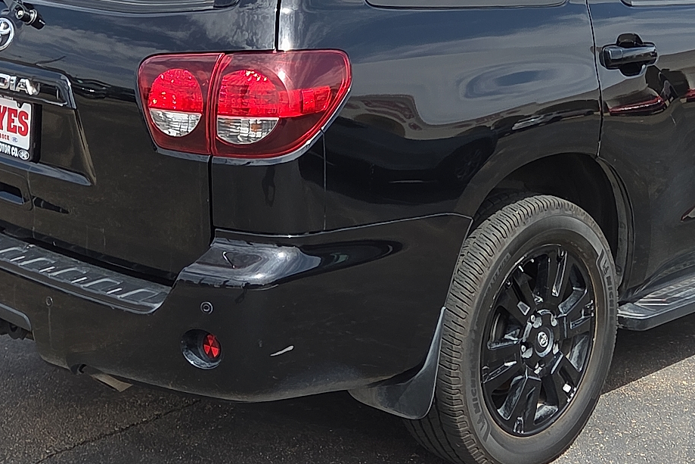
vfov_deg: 20.1
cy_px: 105
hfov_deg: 30.0
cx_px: 427
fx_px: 1294
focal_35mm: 67
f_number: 1.8
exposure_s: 1/3333
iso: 76
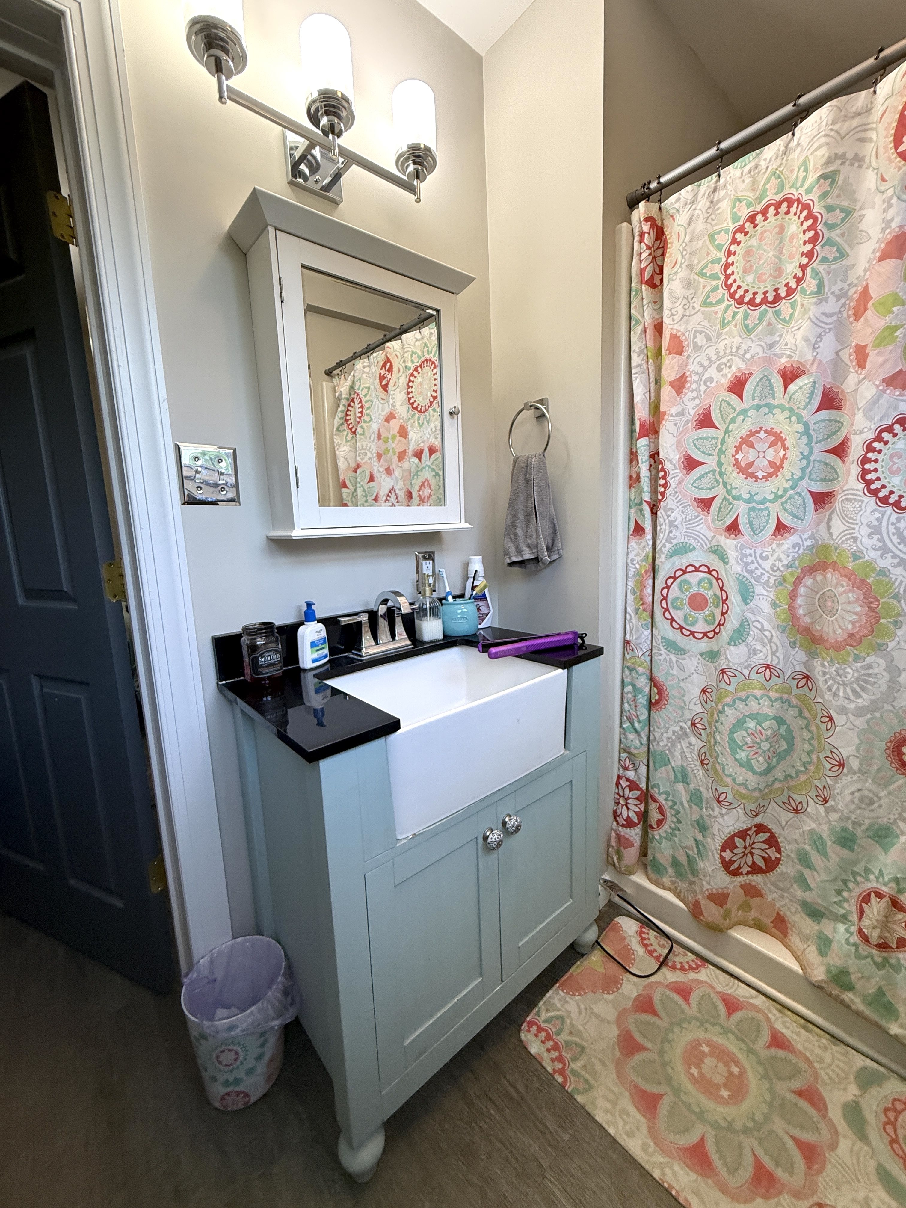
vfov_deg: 102.1
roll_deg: +1.7
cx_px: 453
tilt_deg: -8.2
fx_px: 489
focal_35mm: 14
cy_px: 604
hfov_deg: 85.7
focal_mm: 2.22
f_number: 2.2
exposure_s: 1/120
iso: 160
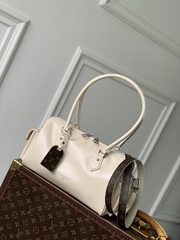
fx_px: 361
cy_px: 120
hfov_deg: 28.0
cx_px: 90
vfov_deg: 36.8
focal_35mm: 52
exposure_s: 1/122
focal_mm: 6
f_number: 2.4
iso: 80
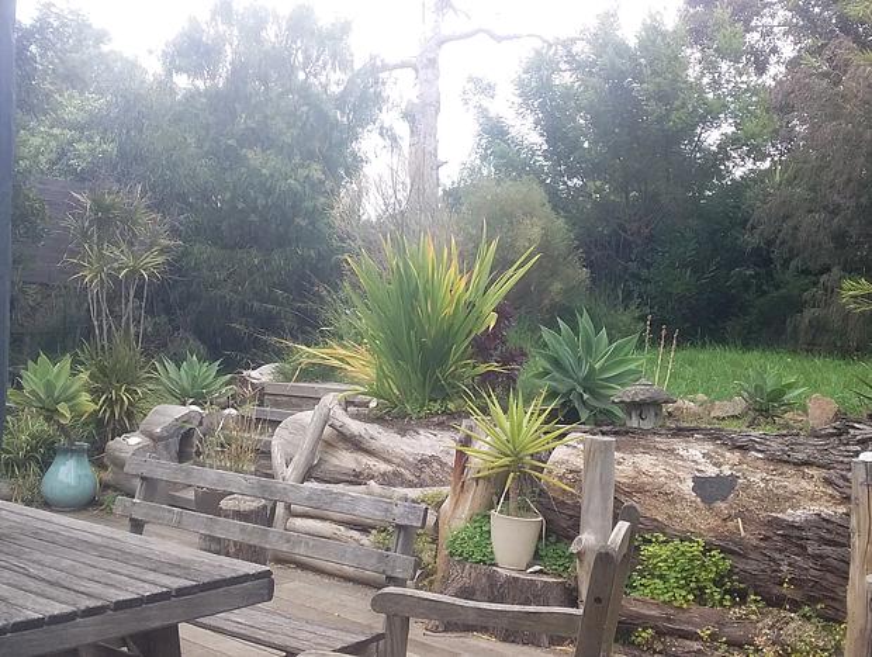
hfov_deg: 58.3
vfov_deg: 45.6
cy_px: 328
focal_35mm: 31
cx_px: 436
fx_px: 782
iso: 40
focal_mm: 3.3
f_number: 2.2
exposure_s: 1/50
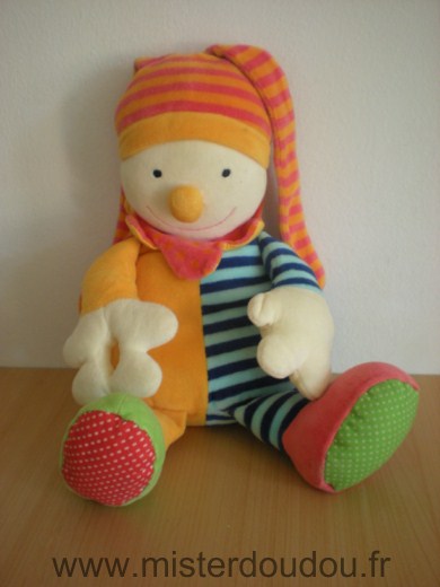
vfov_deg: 49.0
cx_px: 220
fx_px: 644
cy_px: 294
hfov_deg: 37.7
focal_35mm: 38
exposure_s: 1/38.3
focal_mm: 6.3
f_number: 3.1
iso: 200
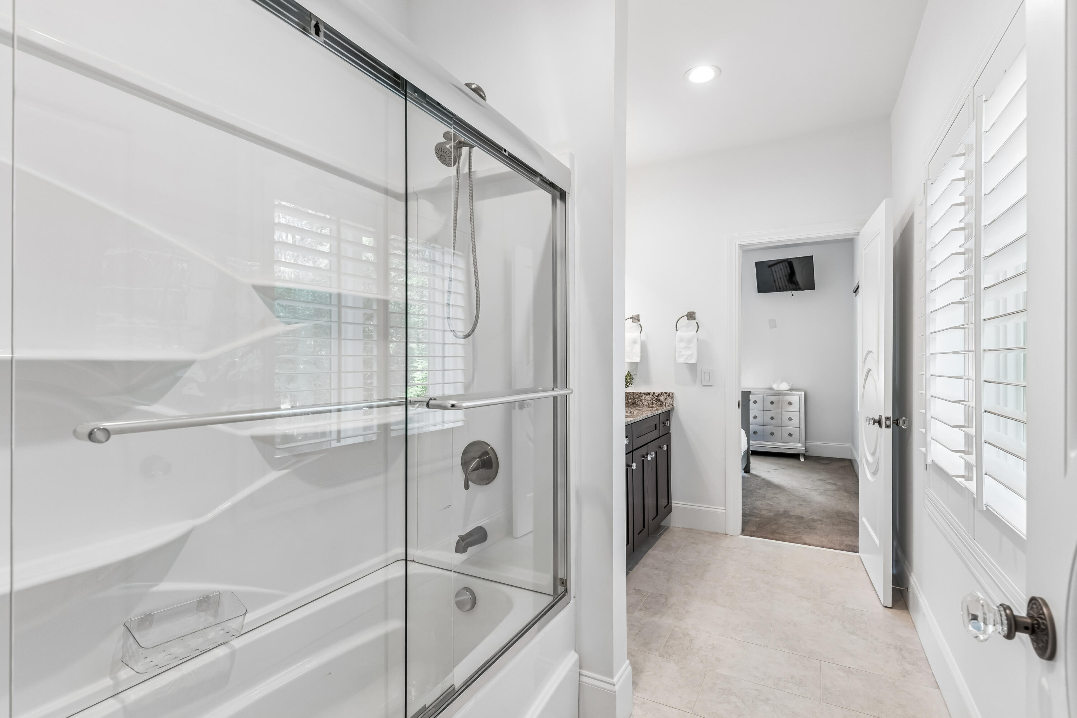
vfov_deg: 70.4
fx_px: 509
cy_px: 359
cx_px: 538
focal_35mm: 17
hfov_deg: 93.3
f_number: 8
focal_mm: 17
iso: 500
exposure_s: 1/15
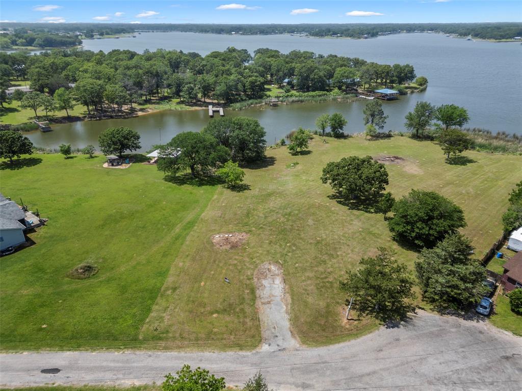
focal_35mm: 24
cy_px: 196
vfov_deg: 56.8
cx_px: 261
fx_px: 362
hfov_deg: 71.6
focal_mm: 6.72
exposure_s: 1/2000
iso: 100
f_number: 1.7
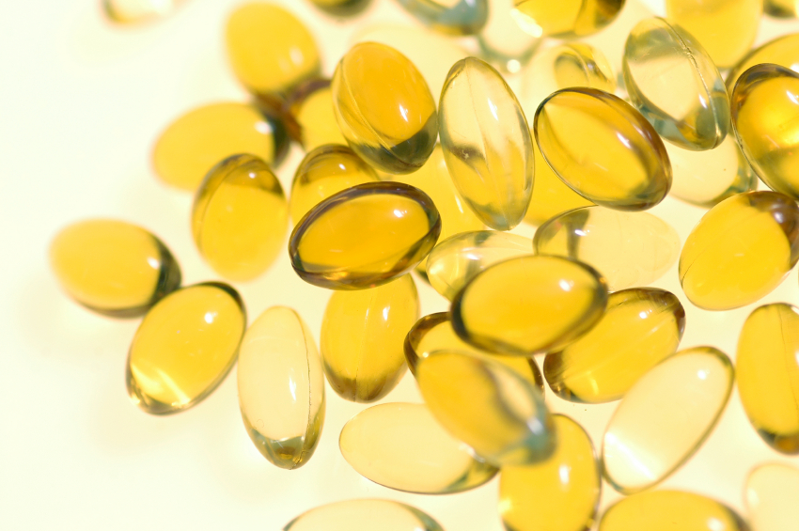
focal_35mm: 158
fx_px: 3492
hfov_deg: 13.1
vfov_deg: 8.7
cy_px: 266
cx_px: 400
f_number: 4
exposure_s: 1/125
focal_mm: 105
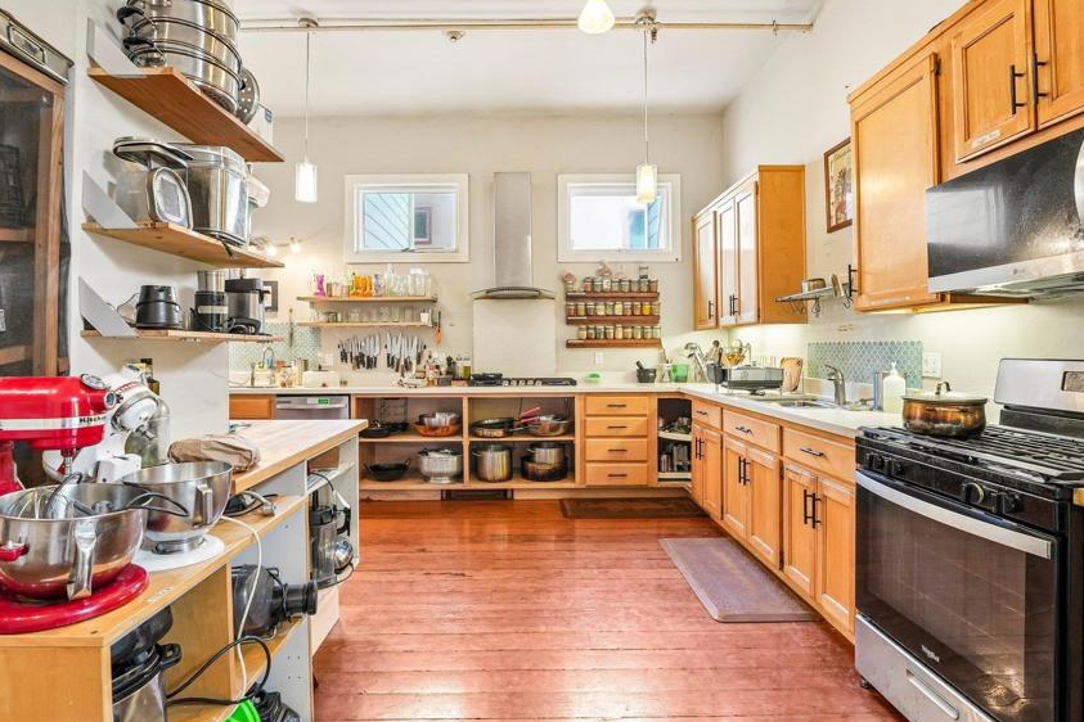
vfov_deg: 70.4
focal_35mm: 17
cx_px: 534
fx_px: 512
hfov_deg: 93.3
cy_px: 343
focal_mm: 14
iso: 640
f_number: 8
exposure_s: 1/15
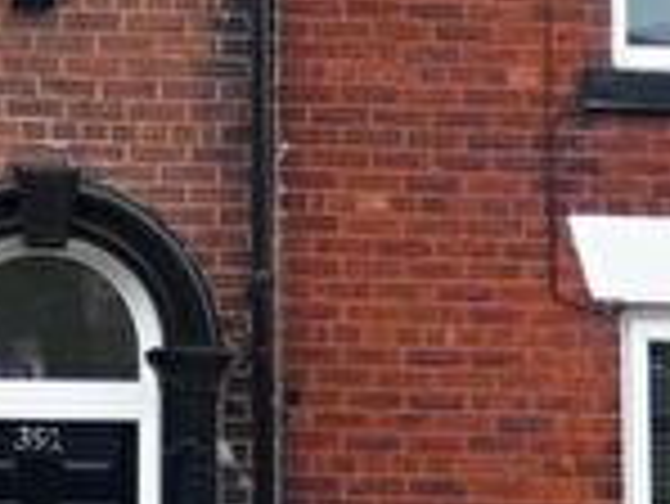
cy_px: 88
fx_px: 3274
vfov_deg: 8.8
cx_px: -117
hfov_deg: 11.5
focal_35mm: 169
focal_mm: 6.5
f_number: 3.5
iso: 80
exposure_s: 1/200
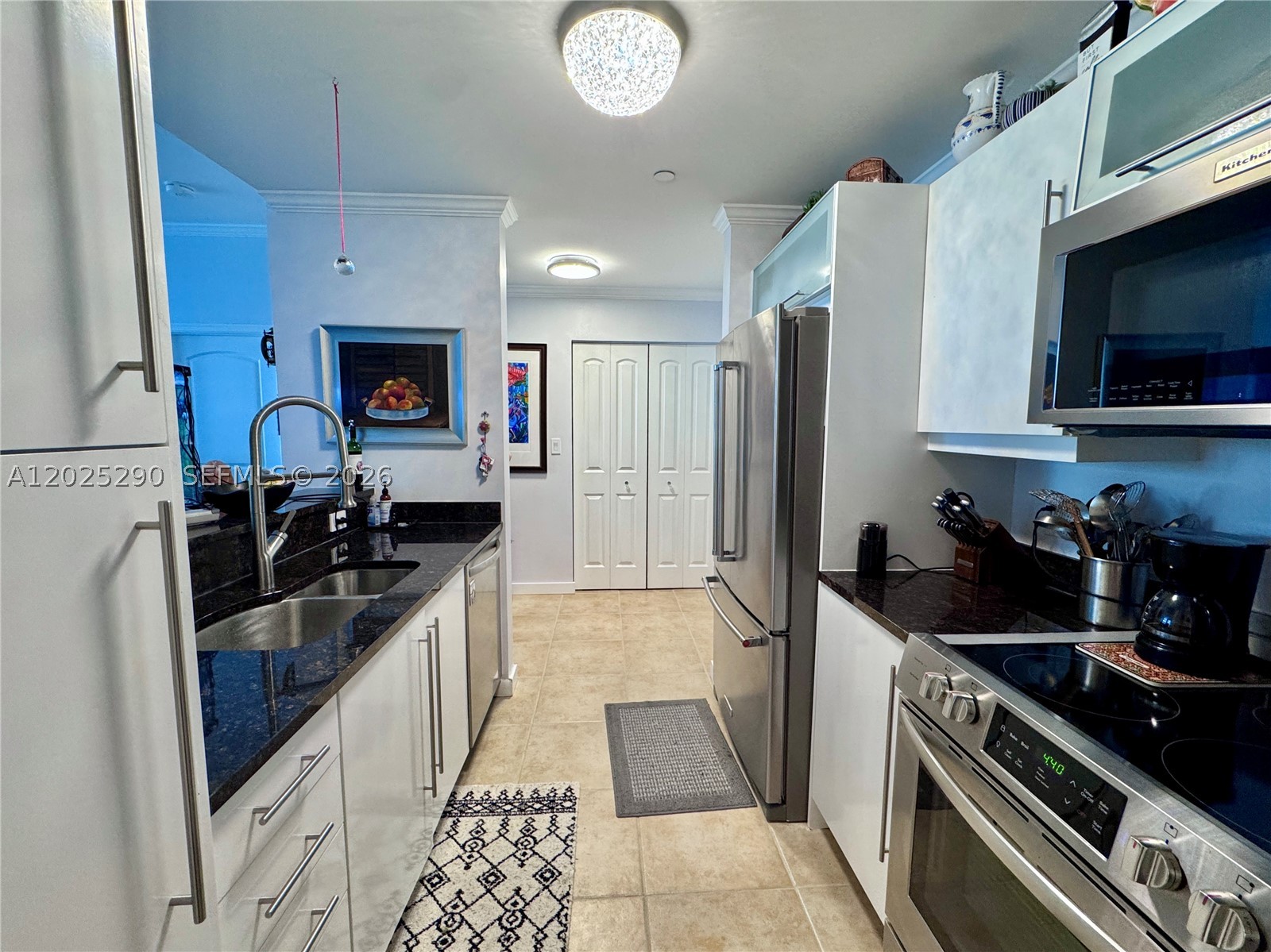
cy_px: 476
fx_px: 514
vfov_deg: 85.6
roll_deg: -0.4
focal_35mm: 14
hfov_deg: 102.1
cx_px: 636
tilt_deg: -6.6
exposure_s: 1/120
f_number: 2.2
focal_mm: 2.22
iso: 250
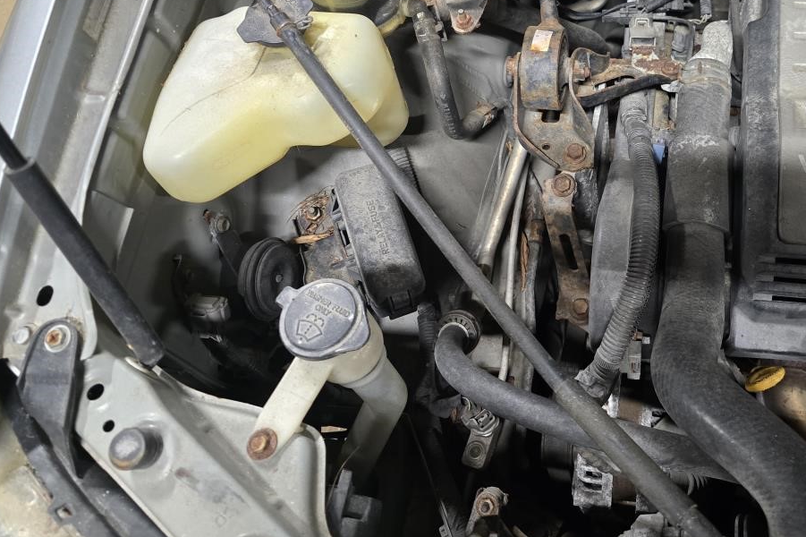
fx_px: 761
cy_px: 144
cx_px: 563
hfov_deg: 54.2
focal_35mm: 34
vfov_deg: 38.0
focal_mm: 6.3
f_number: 1.7
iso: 640
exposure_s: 1/60
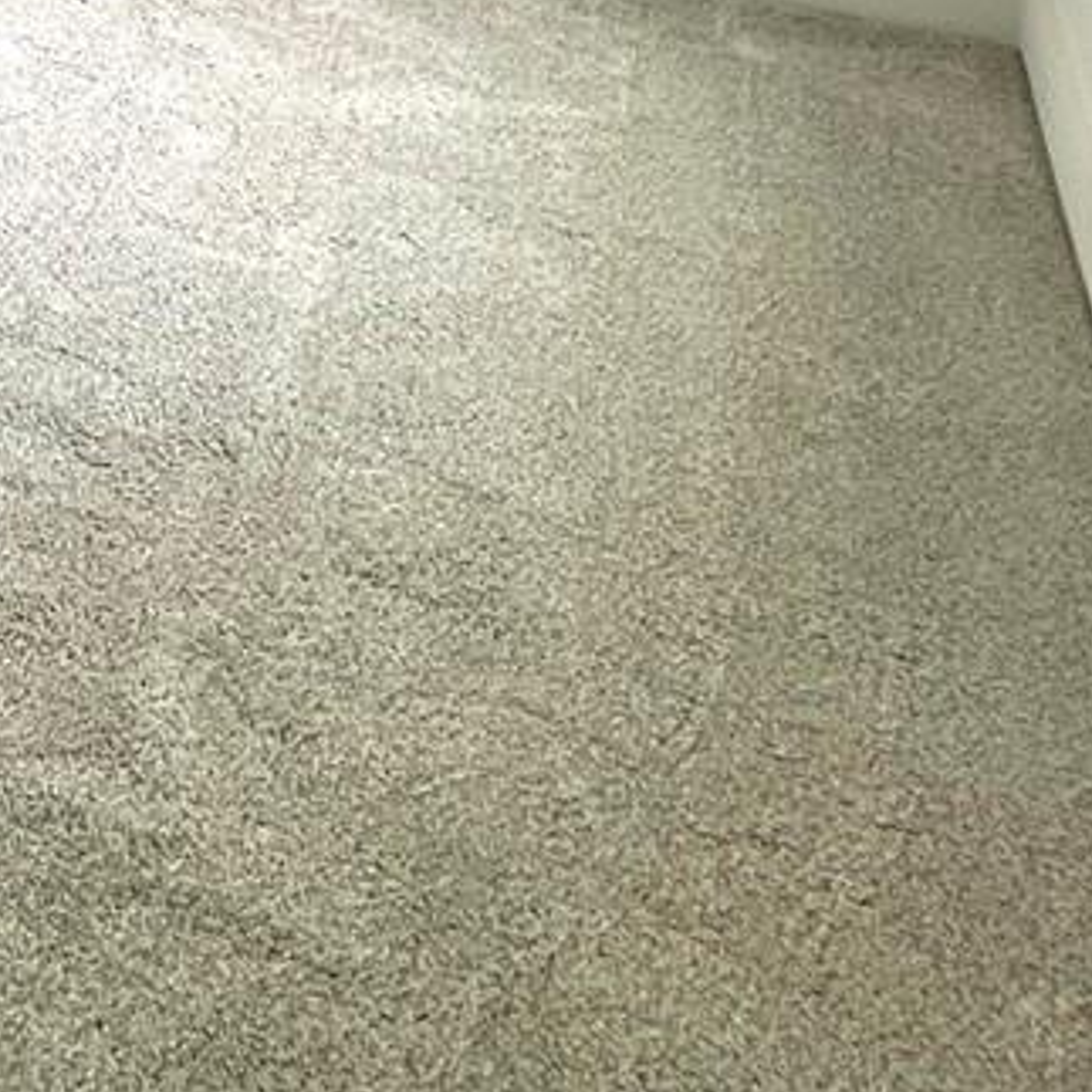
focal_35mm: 57
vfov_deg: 21.3
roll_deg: -0.7
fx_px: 2034
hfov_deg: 23.1
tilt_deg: -3.6
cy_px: -822
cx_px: -622
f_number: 1.8
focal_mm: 1.57
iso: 32
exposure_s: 1/193
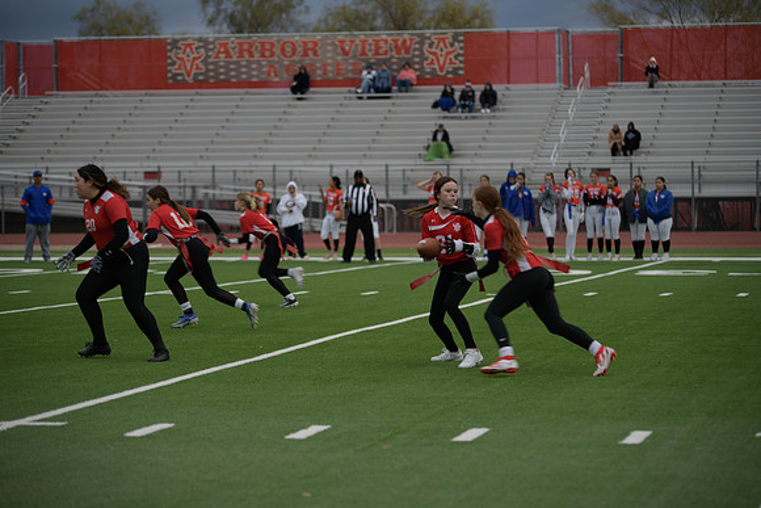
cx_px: 380
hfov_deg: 17.1
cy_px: 254
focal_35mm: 120
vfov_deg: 11.4
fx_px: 2537
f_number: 2.8
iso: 80
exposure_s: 1/200
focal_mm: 120
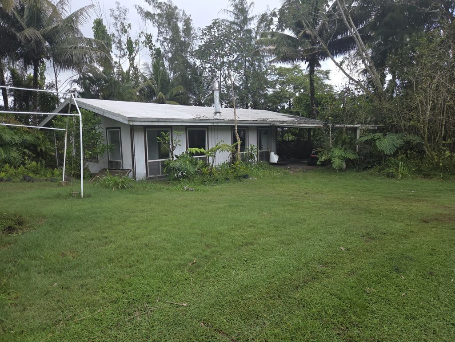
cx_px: 228
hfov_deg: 73.9
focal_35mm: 23
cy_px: 171
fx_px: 302
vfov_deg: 58.9
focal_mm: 5.4
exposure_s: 1/329
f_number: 1.8
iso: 25
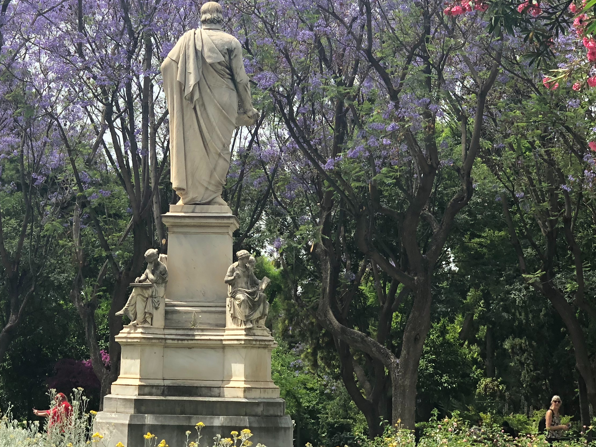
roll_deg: -1.0
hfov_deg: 20.8
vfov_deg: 15.6
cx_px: 198
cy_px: 68
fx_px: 1619
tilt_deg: +11.3
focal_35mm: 94
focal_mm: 6
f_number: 2.4
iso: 16
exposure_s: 1/695
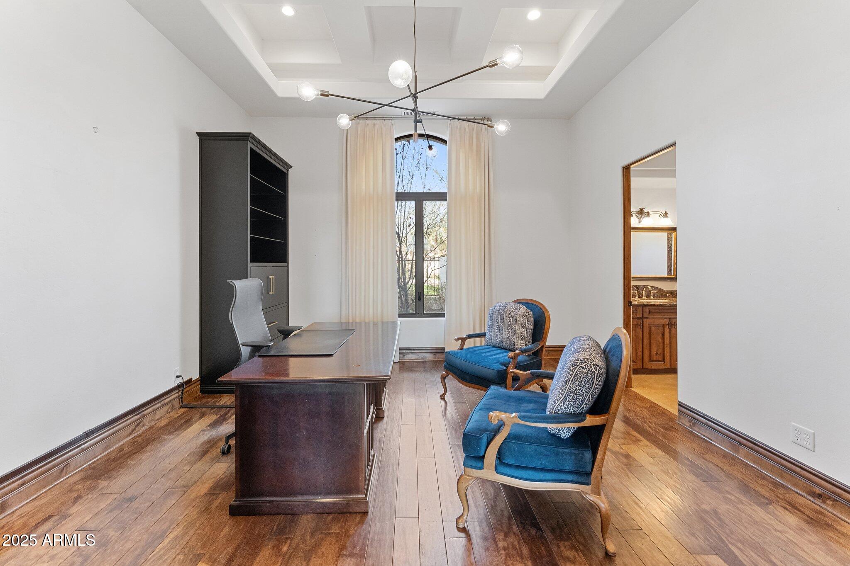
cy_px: 283
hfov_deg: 104.3
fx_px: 331
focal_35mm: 14
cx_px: 425
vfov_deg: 81.2
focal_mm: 14
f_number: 9
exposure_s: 1/13
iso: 2500
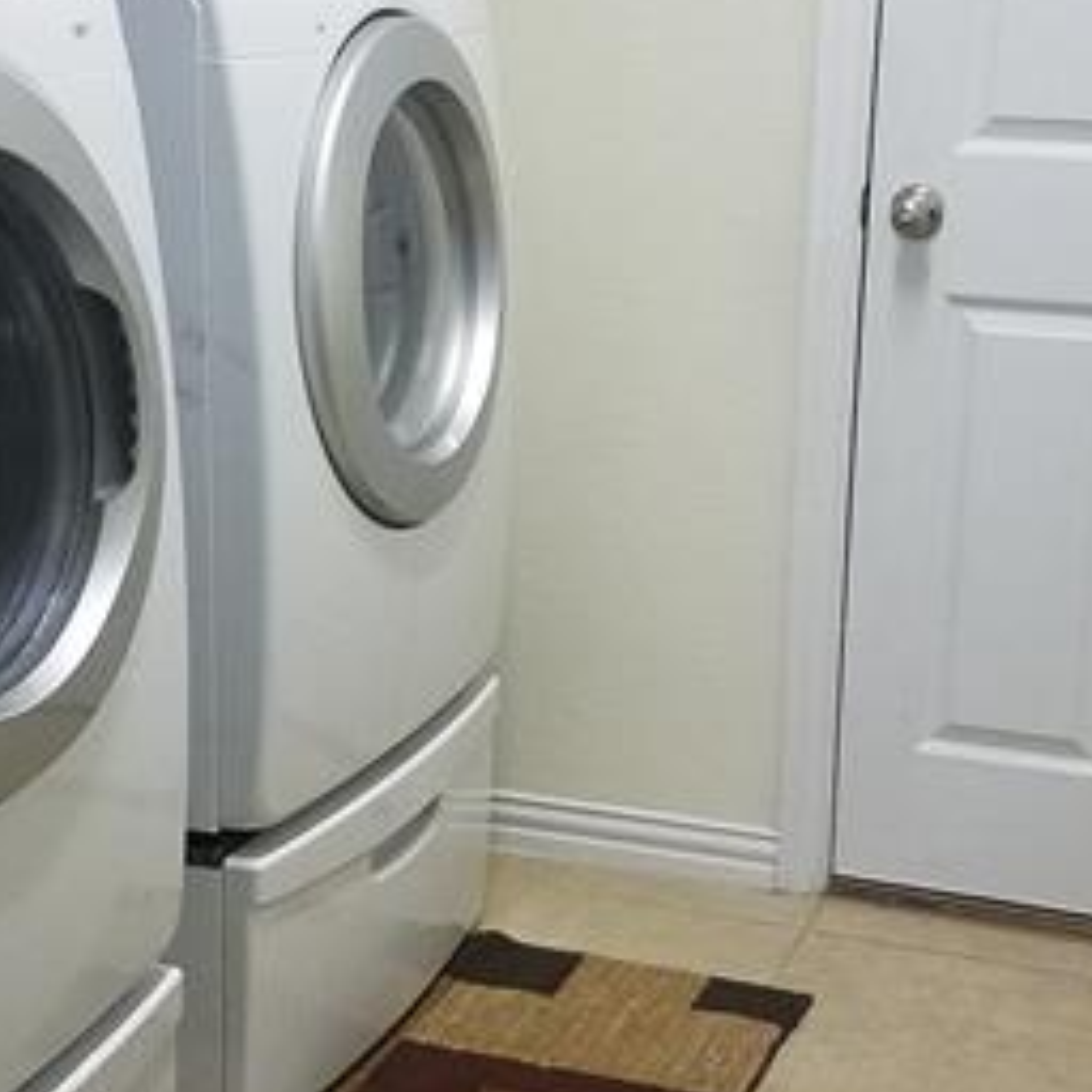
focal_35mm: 69
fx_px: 2463
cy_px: 516
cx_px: 657
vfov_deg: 25.0
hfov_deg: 25.0
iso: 160
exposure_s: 1/30
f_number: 1.7
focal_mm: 4.2
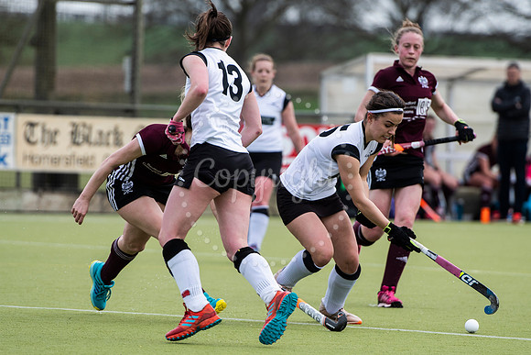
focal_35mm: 371
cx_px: 278
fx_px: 5466
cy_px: 218
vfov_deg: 3.7
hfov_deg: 5.6
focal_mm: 195
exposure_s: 1/1250
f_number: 3.2
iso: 180
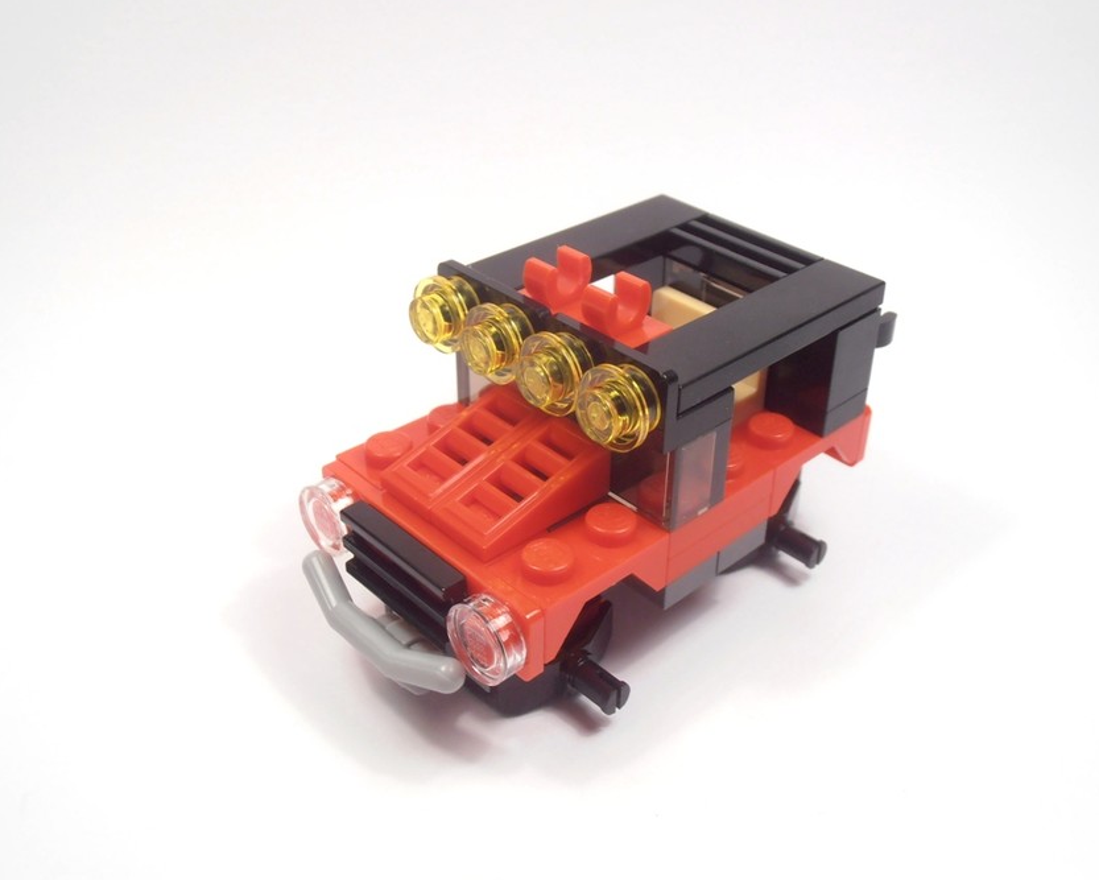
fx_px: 1269
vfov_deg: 38.2
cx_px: 591
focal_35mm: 39
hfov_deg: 46.8
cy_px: 441
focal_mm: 6.61
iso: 80
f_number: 3.9
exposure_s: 1/60
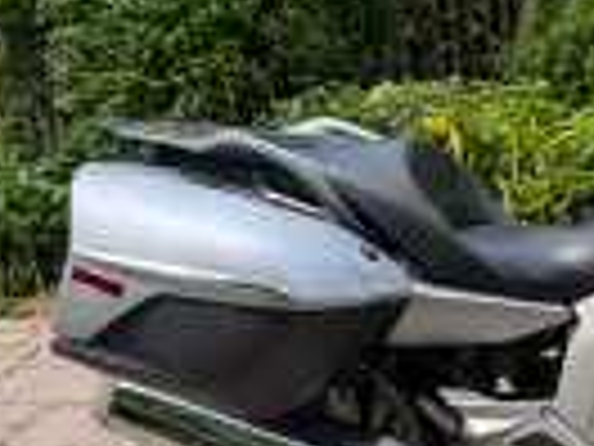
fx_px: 1253
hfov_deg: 24.5
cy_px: 216
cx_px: 684
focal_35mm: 73
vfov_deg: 20.2
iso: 19
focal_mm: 6.9
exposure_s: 1/1045
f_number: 1.68
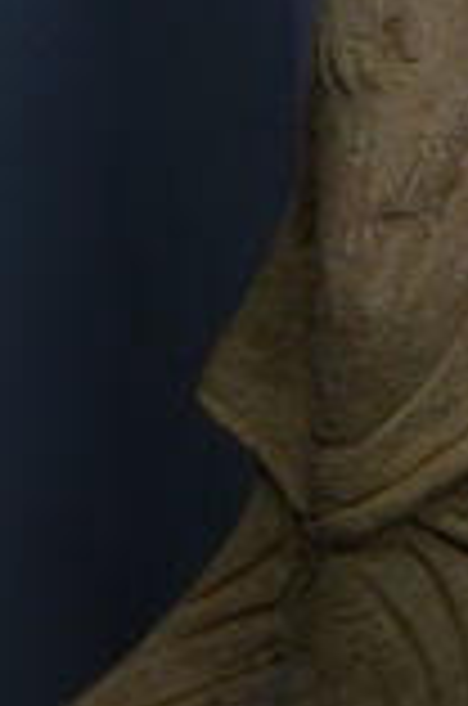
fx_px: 6463
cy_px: 4
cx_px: 508
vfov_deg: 6.2
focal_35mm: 330
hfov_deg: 4.1
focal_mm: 52
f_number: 5
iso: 1000
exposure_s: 1/80
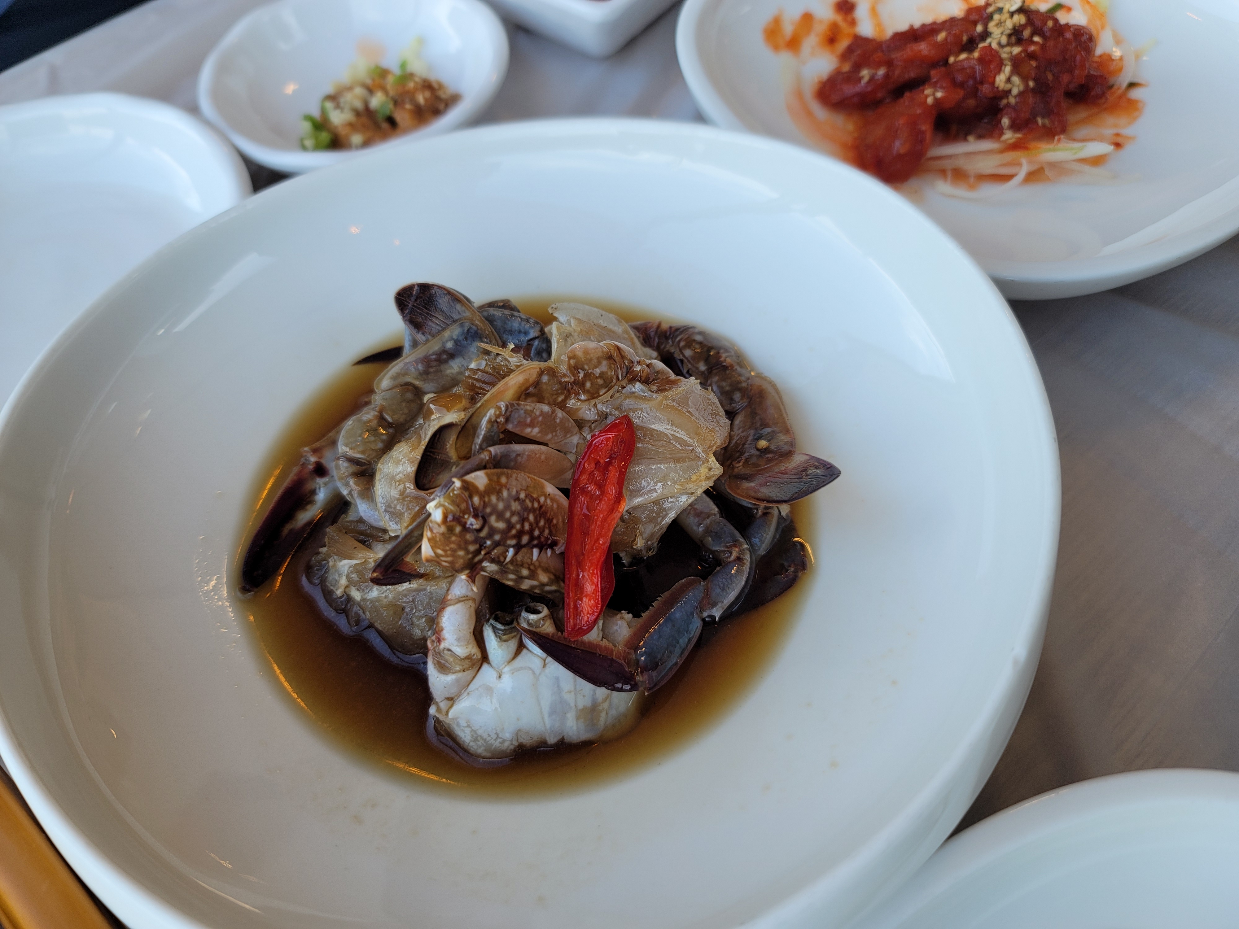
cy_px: 464
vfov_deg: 54.9
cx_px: 620
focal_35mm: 25
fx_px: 895
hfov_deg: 69.4
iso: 20
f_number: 1.8
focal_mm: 7
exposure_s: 1/120
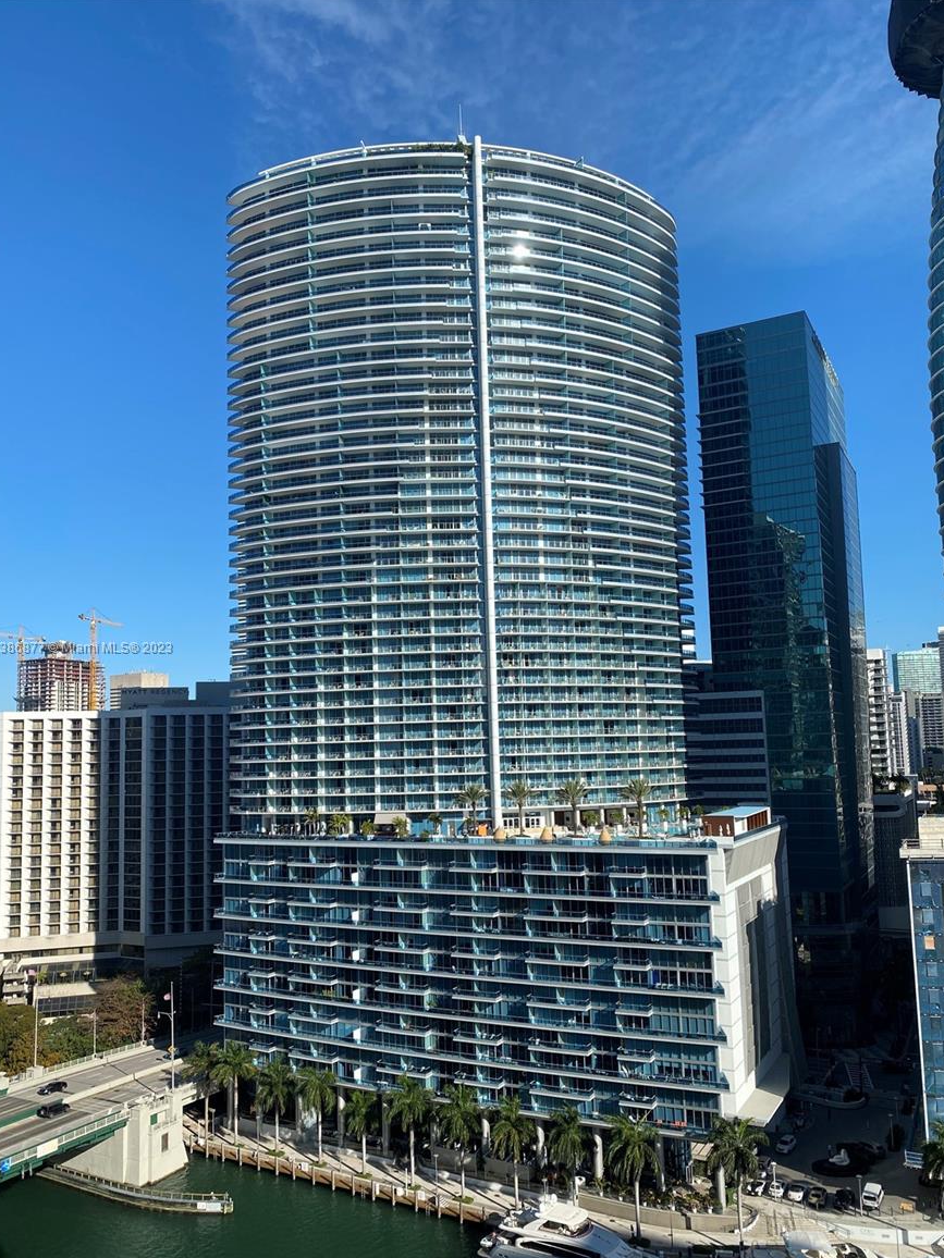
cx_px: 463
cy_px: 649
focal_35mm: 27
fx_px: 982
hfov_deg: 51.4
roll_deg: +1.4
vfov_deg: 65.3
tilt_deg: +5.9
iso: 32
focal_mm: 4.25
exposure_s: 1/2141
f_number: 1.8
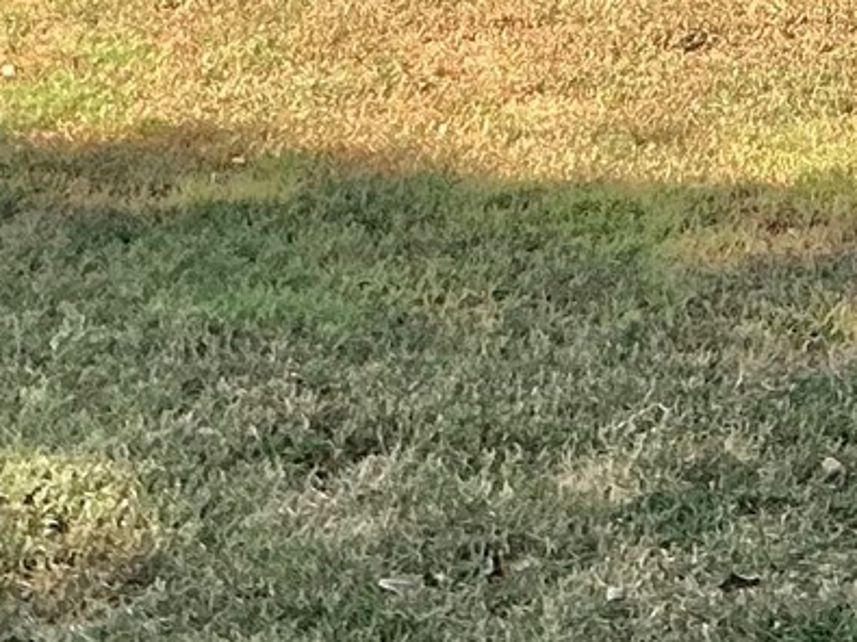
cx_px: 837
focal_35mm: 141
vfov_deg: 9.6
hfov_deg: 13.8
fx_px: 3490
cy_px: -755
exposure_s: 1/1098
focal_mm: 3
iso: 25
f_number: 1.8
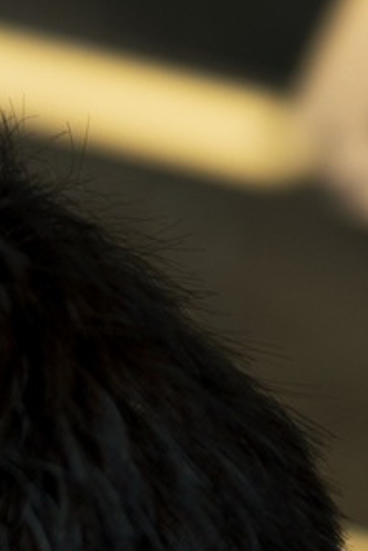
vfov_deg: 7.6
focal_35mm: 242
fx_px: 3706
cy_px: 1584
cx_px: -535
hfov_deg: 5.5
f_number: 1.4
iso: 100
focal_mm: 35
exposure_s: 1/500
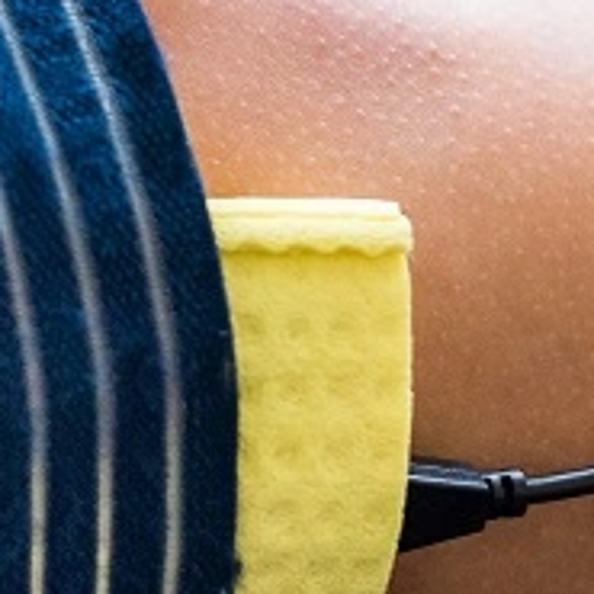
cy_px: -202
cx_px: -103
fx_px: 4737
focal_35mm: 244
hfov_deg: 7.1
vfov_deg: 7.1
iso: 1250
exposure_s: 1/200
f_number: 2.8
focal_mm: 50
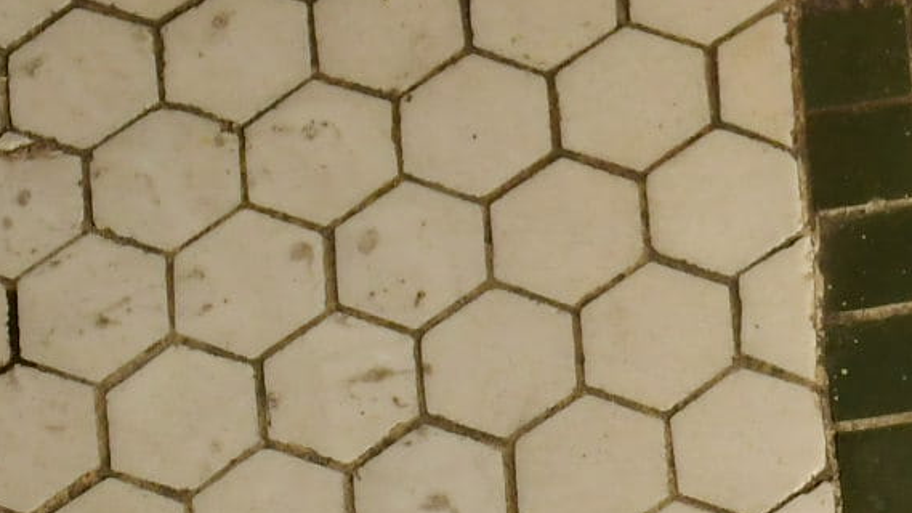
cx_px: 1840
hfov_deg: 6.5
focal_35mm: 323
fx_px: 7811
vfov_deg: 3.8
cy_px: 624
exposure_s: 1/8000
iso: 360
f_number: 5.6
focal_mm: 42
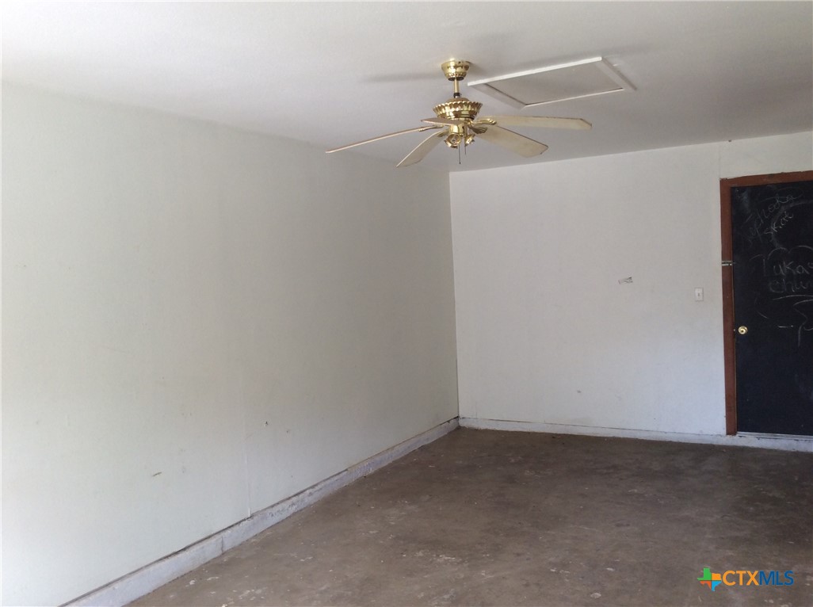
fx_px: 750
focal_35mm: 32
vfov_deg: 44.0
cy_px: 304
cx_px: 406
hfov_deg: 56.9
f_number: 2.4
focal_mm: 3.3
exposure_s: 1/40
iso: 32
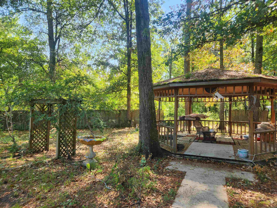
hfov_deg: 73.9
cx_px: 138
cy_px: 104
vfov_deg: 58.9
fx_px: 184
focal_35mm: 23
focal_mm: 5.4
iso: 20
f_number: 1.8
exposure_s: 1/188
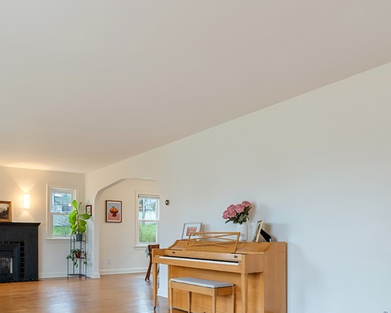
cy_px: 234
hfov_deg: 58.2
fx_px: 336
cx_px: 113
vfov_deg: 48.1
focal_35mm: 29
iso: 400
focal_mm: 16
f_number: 4
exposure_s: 1/5
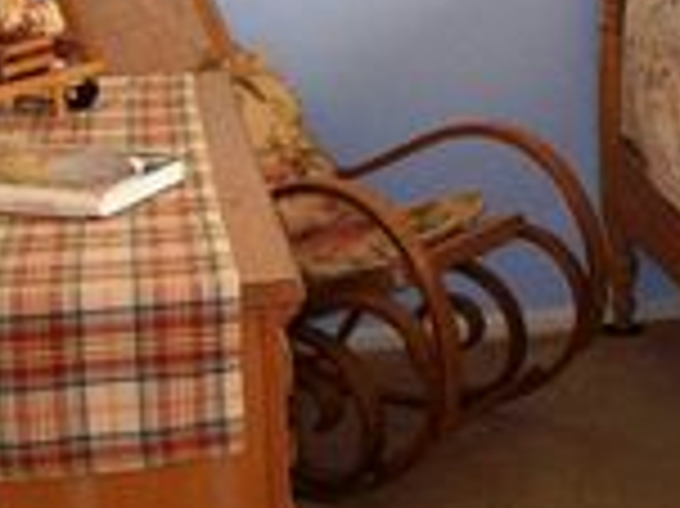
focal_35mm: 88
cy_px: 45
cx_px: 662
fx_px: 1727
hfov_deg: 21.6
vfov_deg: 16.5
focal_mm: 6
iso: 200
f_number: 2.7
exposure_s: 1/64.5
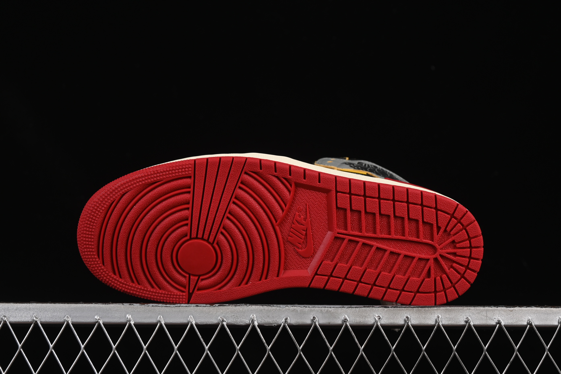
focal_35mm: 75
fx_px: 1169
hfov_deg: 27.0
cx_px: 280
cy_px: 187
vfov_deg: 18.2
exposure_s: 1/80
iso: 160
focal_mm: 50
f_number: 8
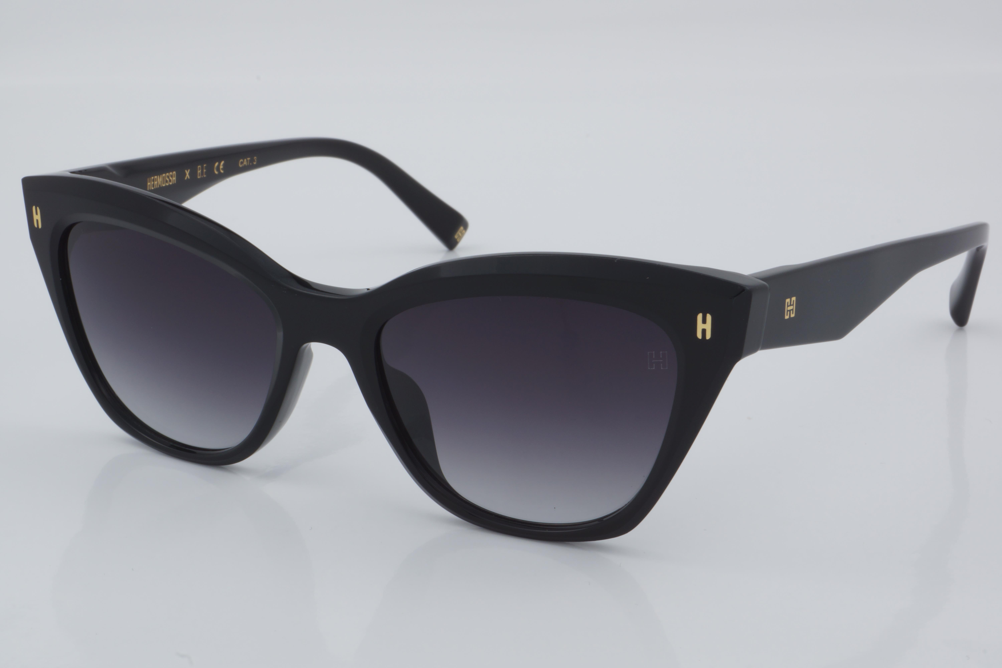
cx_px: 501
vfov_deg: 18.2
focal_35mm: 75
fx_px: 2087
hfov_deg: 27.0
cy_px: 334
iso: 100
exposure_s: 1/4
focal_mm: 50
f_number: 32
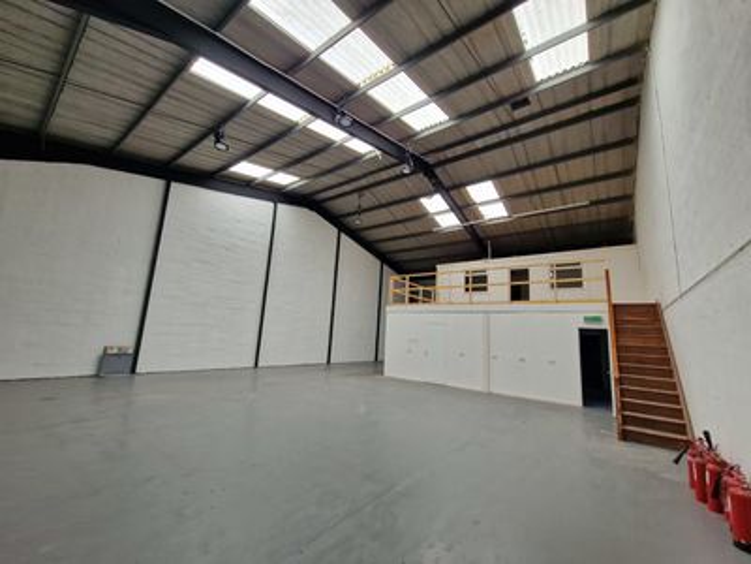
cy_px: 282
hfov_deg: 106.2
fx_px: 282
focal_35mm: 13
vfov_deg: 89.9
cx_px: 376
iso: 100
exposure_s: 1/100
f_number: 2.2
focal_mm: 2.2
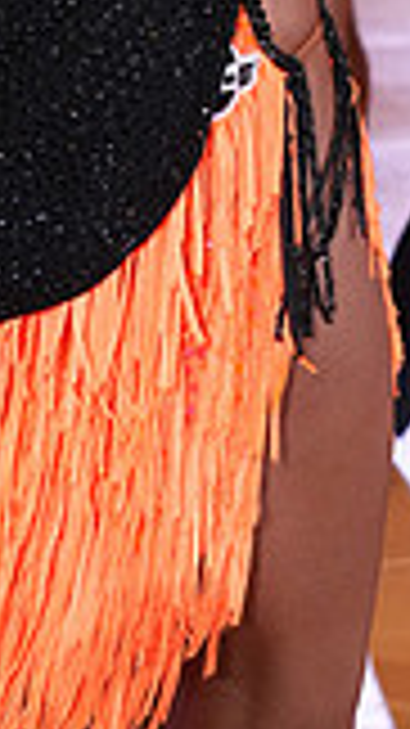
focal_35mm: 184
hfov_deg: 6.6
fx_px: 3560
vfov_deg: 11.3
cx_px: 466
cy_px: -333
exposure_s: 1/200
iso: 2500
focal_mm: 49
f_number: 5.6
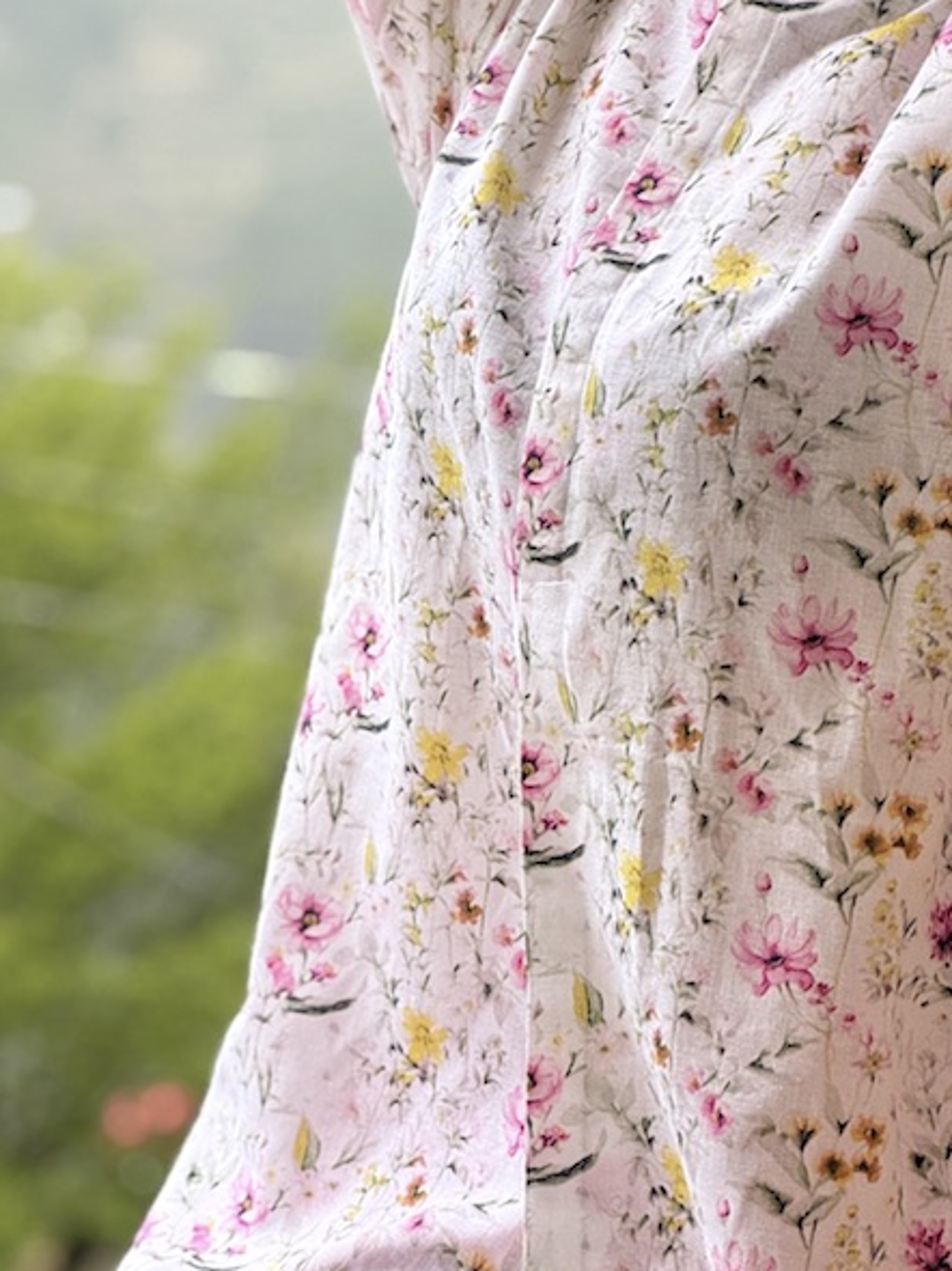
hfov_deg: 11.4
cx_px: 688
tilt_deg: -10.7
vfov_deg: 15.1
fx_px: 4770
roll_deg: -0.5
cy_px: 239
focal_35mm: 130
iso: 125
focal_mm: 9
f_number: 2.8
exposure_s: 1/99
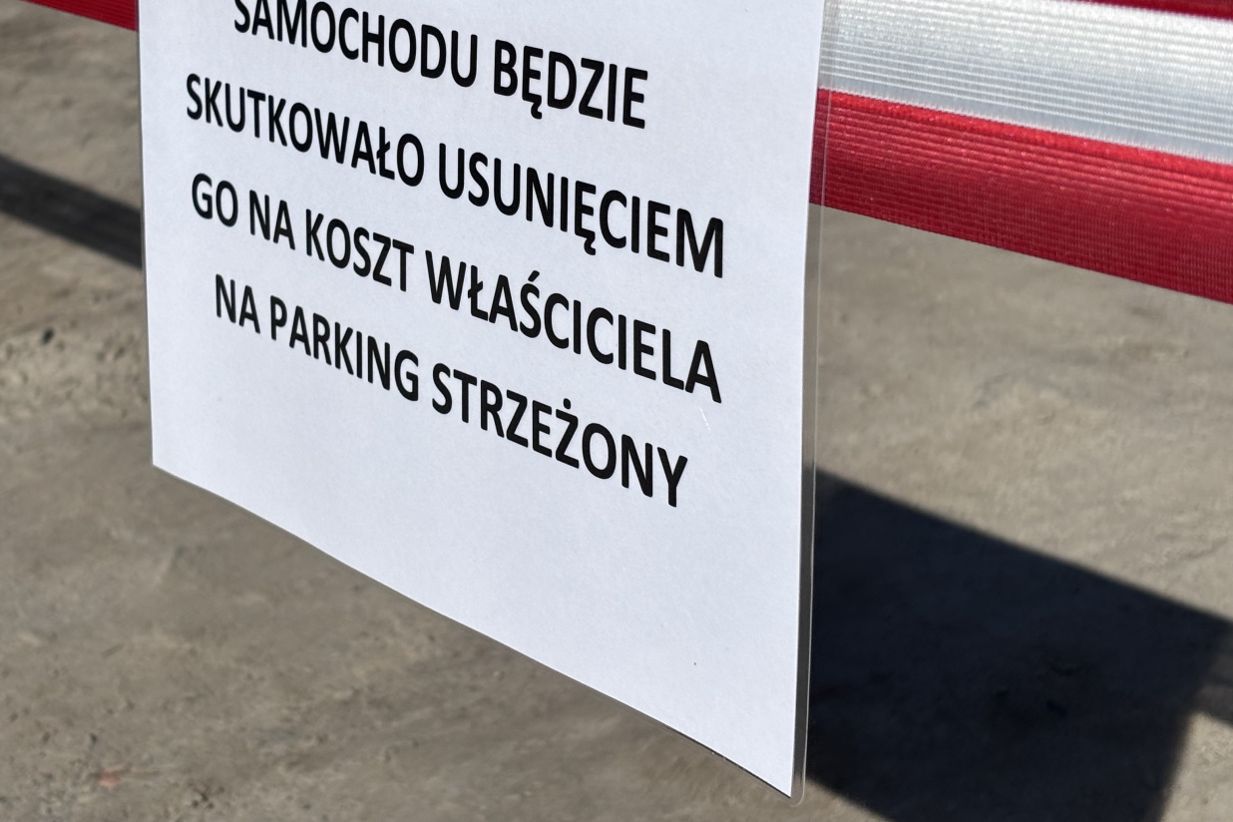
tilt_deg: -17.7
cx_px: 464
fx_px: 2397
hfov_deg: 28.7
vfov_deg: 19.4
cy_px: 282
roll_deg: +1.6
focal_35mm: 70
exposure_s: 1/7692
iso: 32
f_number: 1.6
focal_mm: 5.96
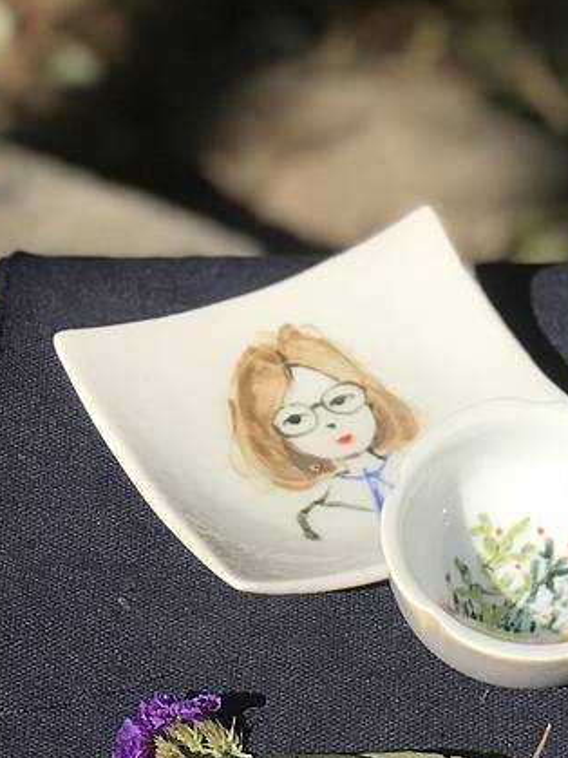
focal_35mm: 232
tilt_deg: -51.3
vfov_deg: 8.3
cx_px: 588
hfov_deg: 6.4
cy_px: 1274
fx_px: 5078
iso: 20
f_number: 2.8
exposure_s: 1/1064
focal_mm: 6.6
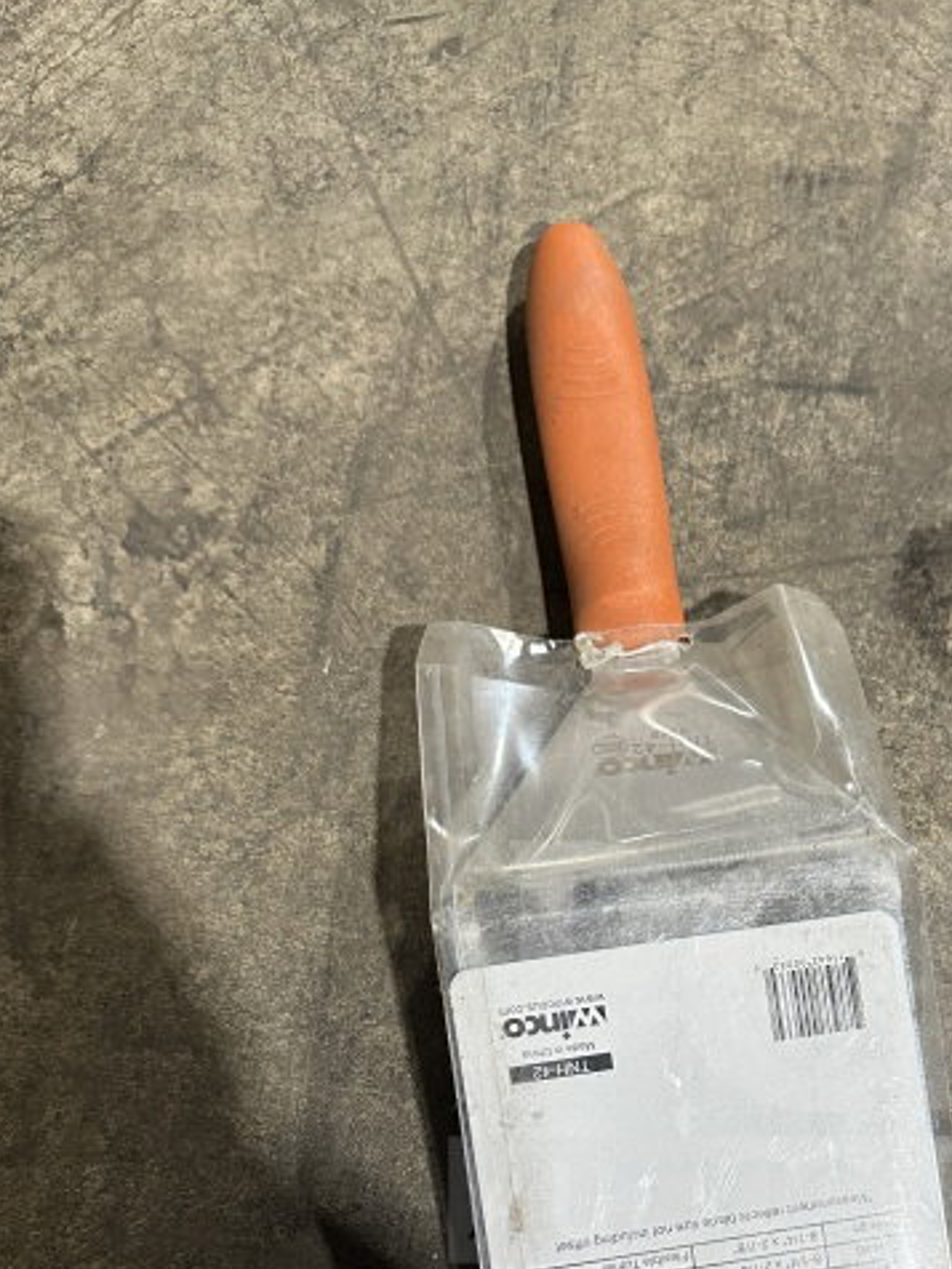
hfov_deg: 34.2
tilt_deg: -75.0
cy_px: 1052
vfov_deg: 43.2
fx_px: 1503
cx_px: 747
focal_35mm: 41
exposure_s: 1/60
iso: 400
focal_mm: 6.86
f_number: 1.78
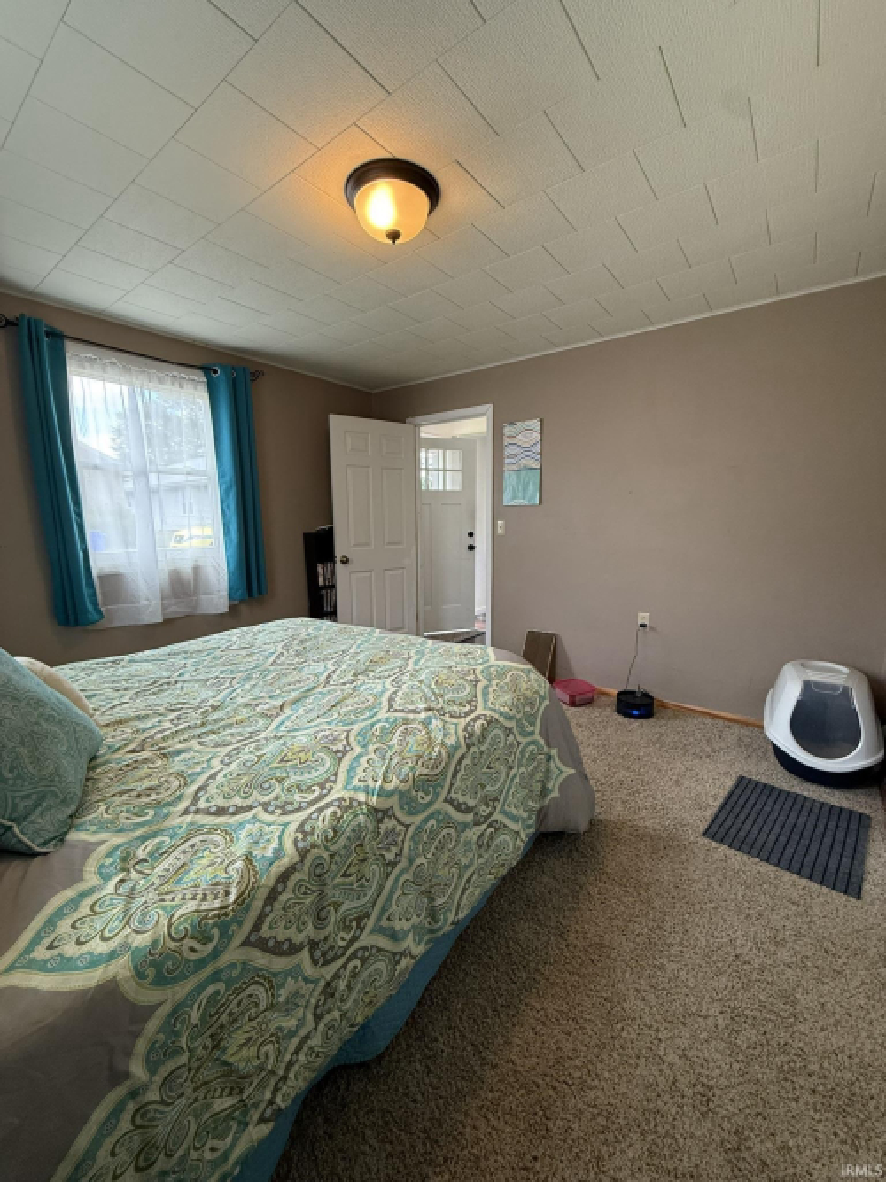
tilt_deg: -7.7
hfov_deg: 85.7
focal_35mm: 14
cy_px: 591
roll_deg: +0.6
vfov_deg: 102.1
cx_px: 443
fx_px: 478
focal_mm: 2.22
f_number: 2.2
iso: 250
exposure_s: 1/60
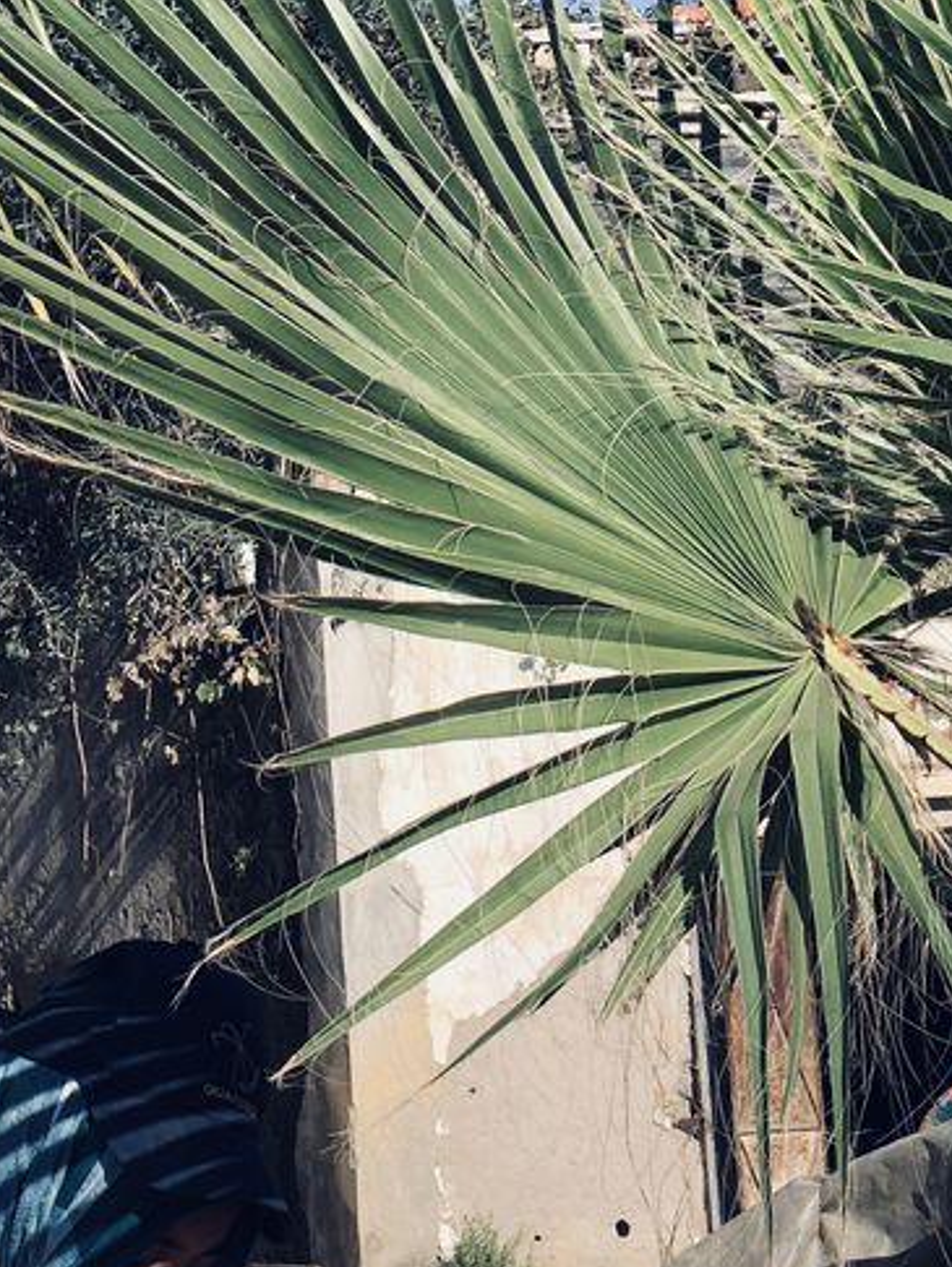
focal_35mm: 150
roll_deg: +3.3
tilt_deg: -1.9
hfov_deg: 9.9
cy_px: 1332
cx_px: 263
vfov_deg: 13.0
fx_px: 5496
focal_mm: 6.6
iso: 20
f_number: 2.8
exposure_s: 1/666
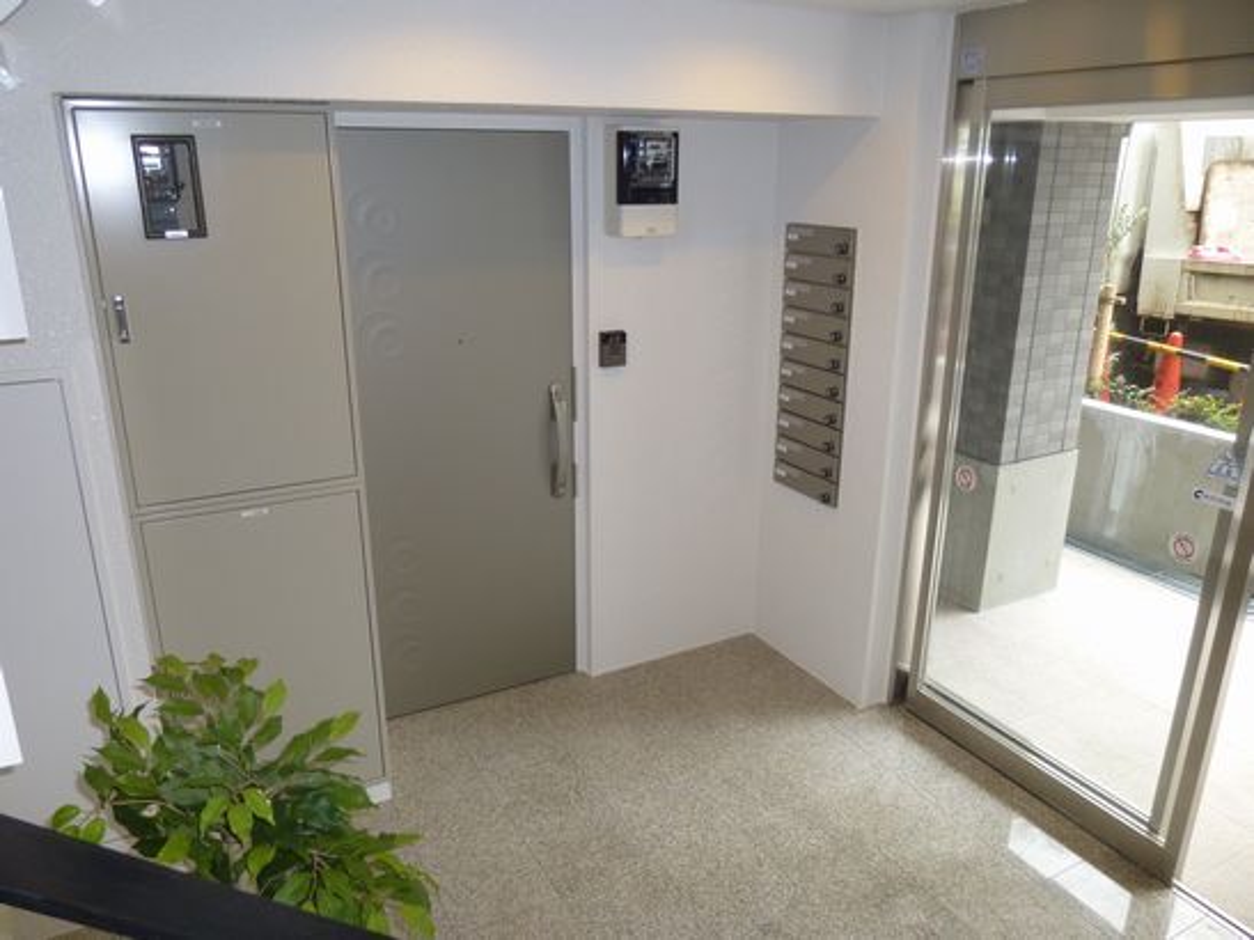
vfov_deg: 54.9
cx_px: 627
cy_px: 470
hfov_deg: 69.4
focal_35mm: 25
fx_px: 905
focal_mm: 4.5
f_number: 3.1
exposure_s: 1/60
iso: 160
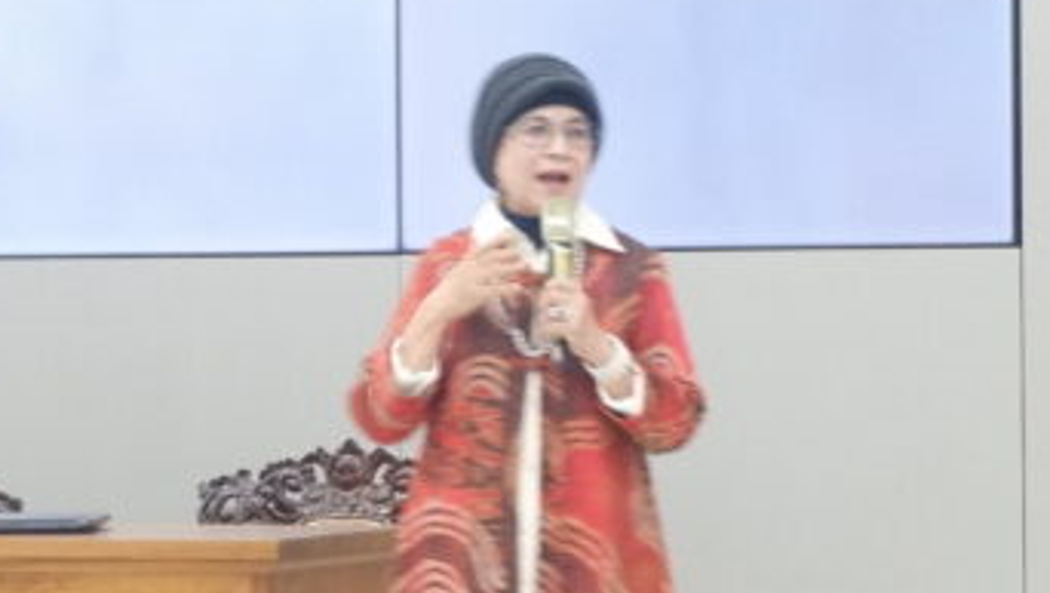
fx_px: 5768
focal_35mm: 207
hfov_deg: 10.4
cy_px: 469
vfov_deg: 5.9
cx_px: 335
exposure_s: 1/15
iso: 4000
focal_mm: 46.7
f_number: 5.6
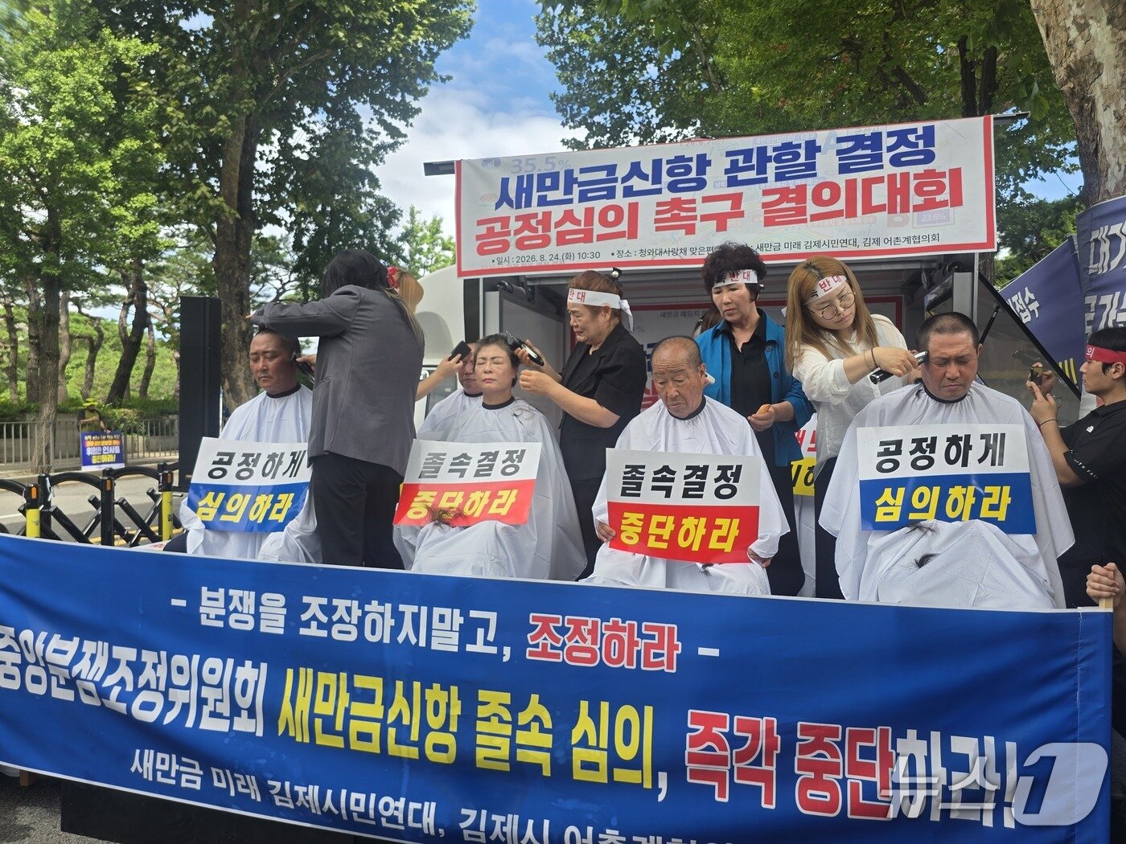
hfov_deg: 73.9
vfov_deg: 58.9
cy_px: 422
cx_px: 563
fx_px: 748
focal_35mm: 23
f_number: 1.7
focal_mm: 6.3
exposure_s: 1/281
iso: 12
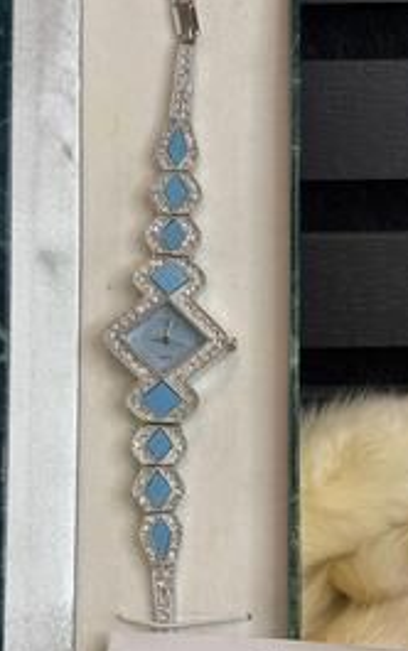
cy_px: 442
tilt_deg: -22.0
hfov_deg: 16.5
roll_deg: +0.1
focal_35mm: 79
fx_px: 1403
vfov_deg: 26.0
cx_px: 246
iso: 40
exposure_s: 1/60
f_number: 1.6
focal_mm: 5.96
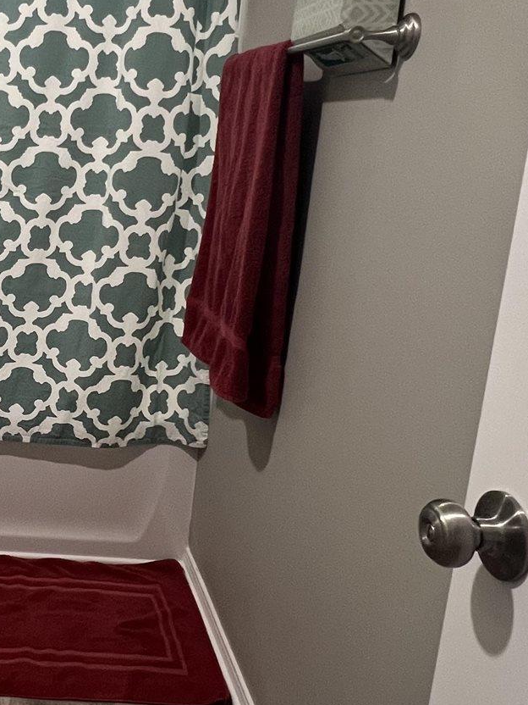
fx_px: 732
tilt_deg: -13.8
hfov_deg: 34.4
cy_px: 302
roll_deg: -0.9
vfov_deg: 51.2
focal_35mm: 36
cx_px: -48
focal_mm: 1.57
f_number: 1.8
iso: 250
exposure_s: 1/60
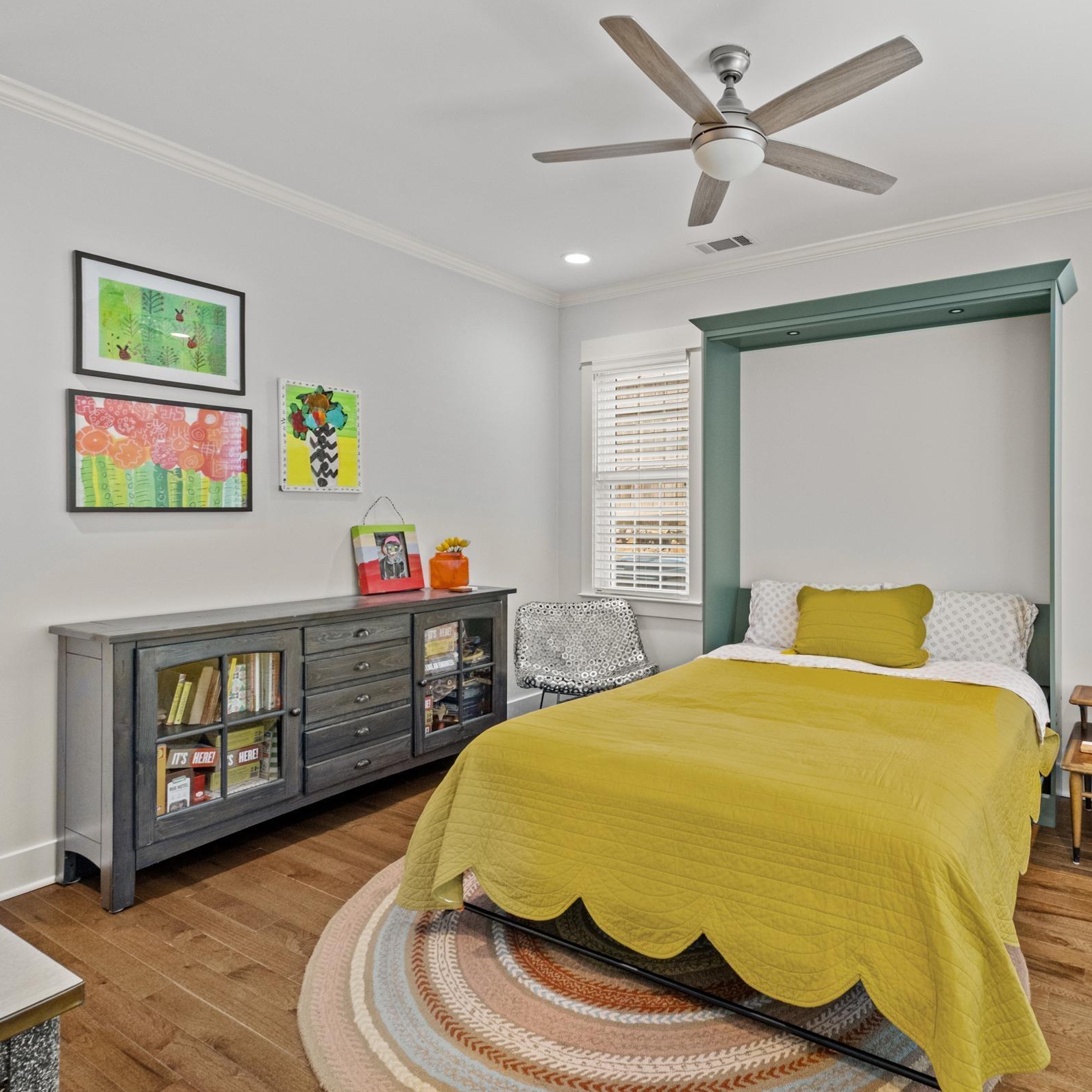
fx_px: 714
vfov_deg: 74.8
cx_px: 697
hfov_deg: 73.3
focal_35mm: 20
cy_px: 529
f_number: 7.1
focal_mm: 10
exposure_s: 1/3
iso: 400
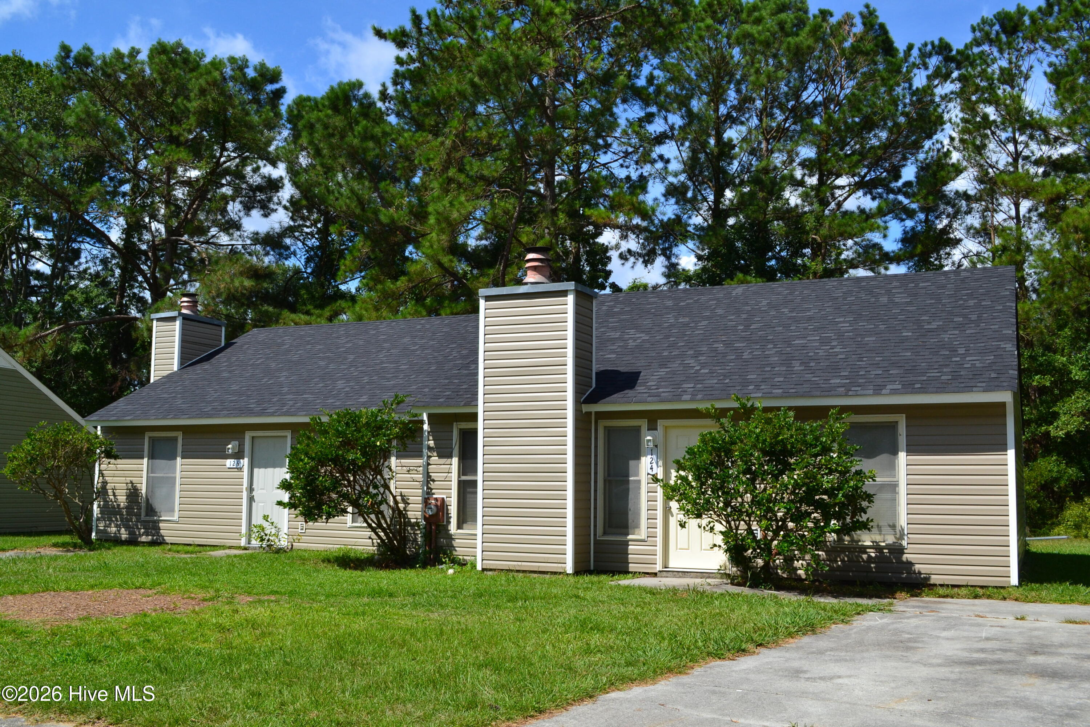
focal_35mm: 36
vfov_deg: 36.9
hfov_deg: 53.1
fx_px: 1090
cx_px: 545
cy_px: 364
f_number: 11
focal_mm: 24
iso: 400
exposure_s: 1/500
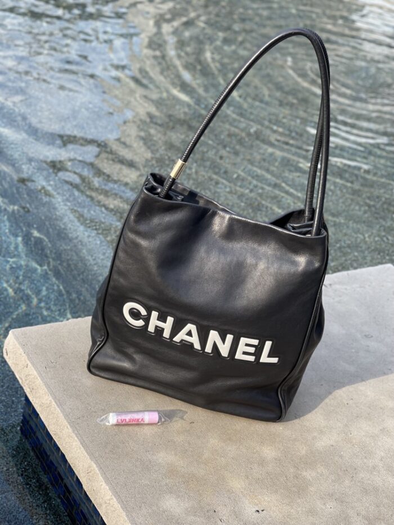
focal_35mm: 64
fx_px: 971
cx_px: 197
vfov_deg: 30.3
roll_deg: -13.9
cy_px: 262
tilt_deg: -31.1
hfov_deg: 22.9
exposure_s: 1/124
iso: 20
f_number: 2.2
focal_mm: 7.5
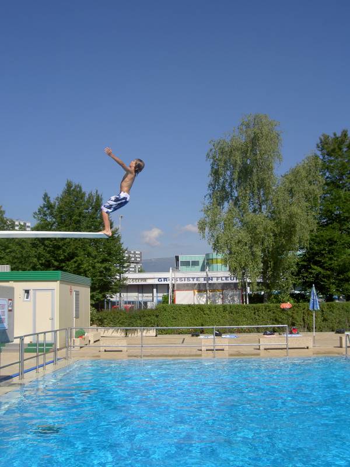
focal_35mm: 39
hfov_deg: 36.8
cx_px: 175
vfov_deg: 47.9
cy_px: 234
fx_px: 526
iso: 100
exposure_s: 1/800
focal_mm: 8
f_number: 4.7
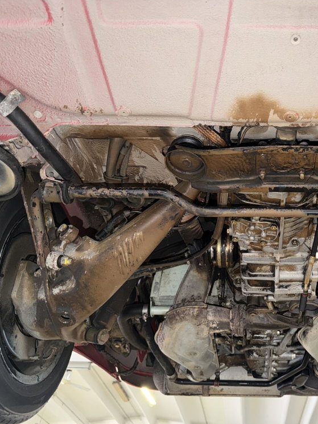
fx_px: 404
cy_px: 213
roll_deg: -0.9
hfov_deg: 41.1
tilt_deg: +42.1
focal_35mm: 33
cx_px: 255
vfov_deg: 55.3
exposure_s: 1/14
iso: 80
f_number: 1.78
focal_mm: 6.76
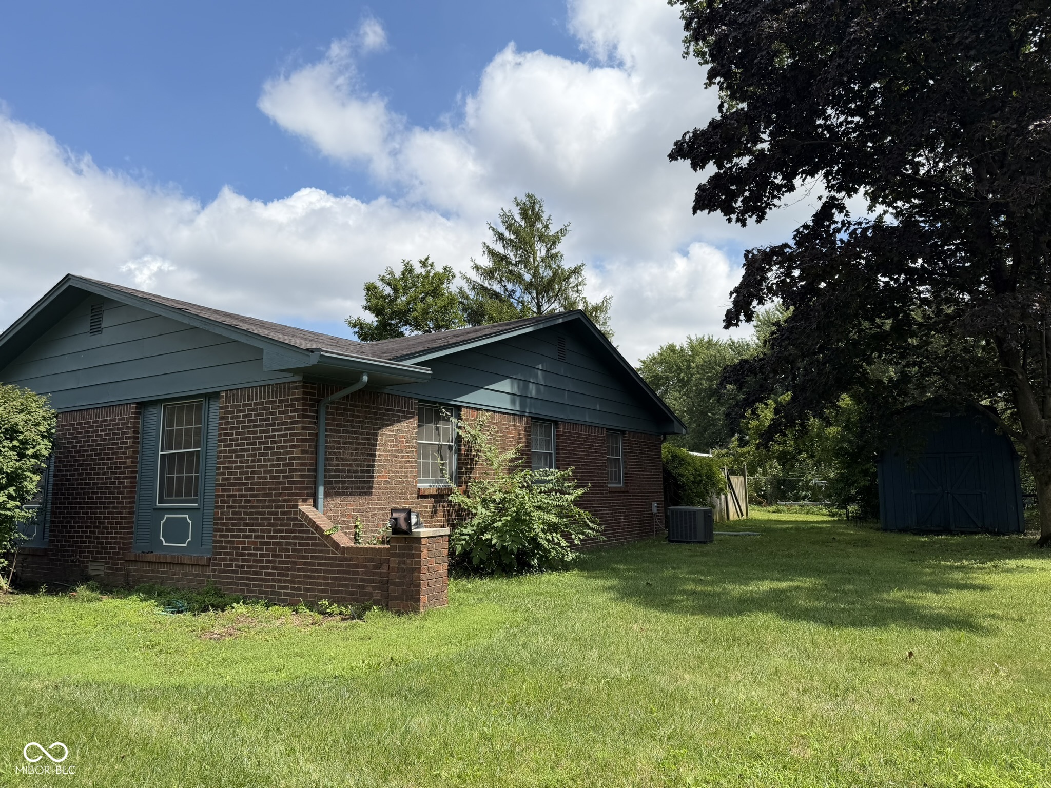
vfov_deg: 56.8
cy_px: 394
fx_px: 729
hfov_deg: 71.6
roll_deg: +0.8
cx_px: 526
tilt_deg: +9.8
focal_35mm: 24
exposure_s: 1/4405
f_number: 1.78
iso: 80
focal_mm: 6.76
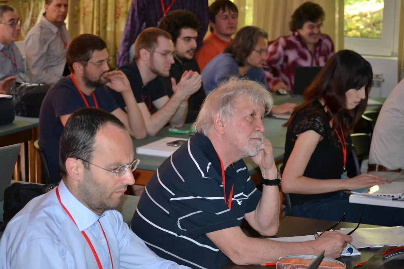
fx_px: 926
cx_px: 202
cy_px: 134
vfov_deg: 16.6
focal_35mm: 82
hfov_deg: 24.6
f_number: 4
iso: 1600
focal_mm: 55
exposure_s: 1/60
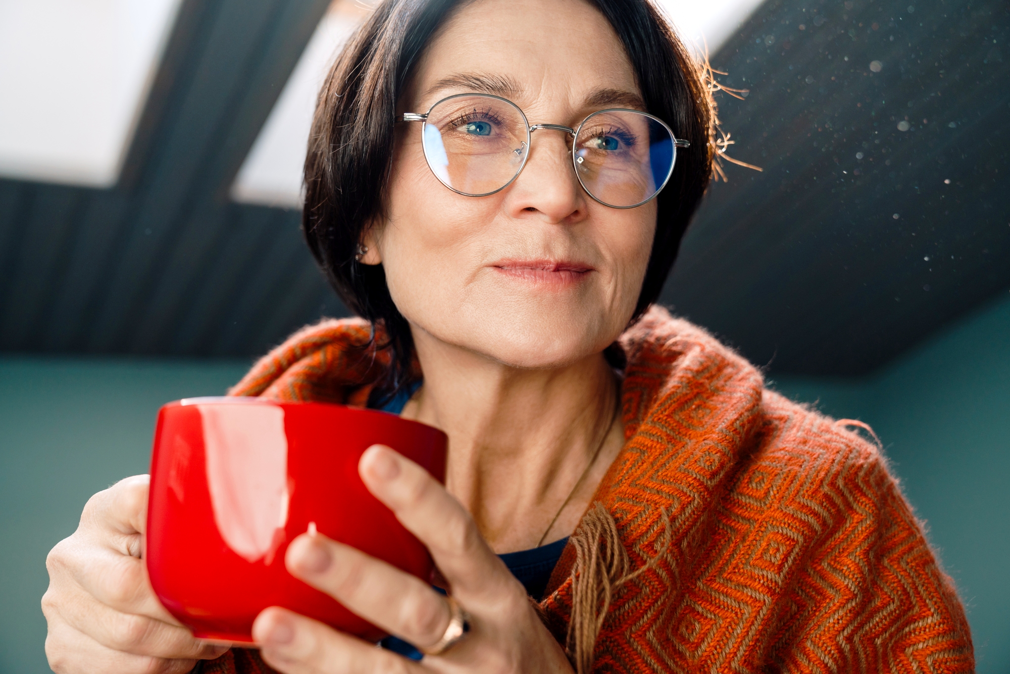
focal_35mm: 44
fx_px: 1235
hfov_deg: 44.5
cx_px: 505
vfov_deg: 30.5
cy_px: 337
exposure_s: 1/160
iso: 250
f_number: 3.5
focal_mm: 44
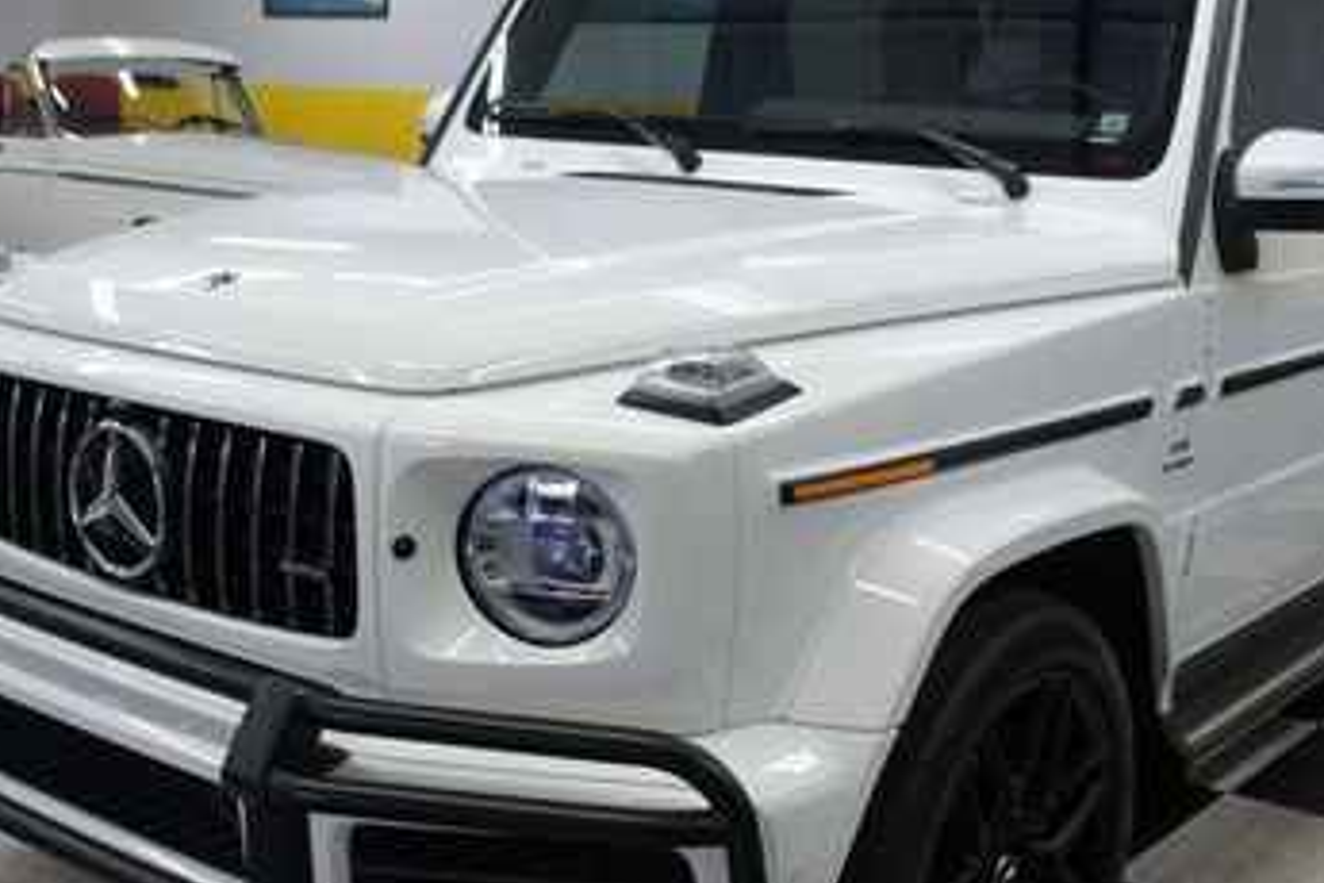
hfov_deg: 39.6
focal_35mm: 50
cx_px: 672
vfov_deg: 27.0
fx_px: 1839
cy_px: 442
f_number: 4
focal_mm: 18
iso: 200
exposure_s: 1/40
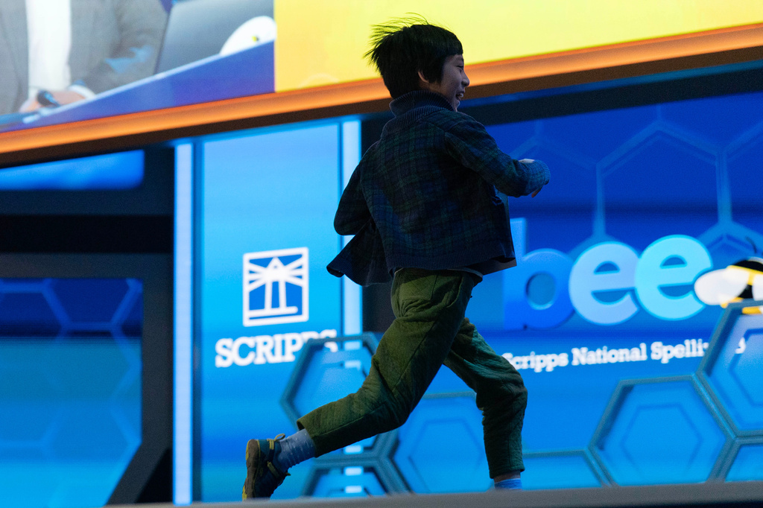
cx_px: 382
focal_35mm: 70
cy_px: 254
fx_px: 1483
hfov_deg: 28.9
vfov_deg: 19.4
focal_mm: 70
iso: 2000
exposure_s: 1/500
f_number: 3.2
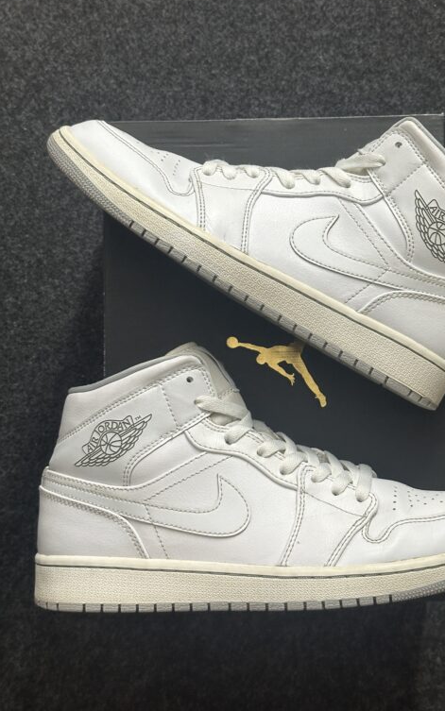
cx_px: 282
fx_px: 1047
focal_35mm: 54
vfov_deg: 37.5
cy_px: 348
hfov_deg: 23.9
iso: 160
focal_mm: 6.86
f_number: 1.78
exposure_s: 1/50
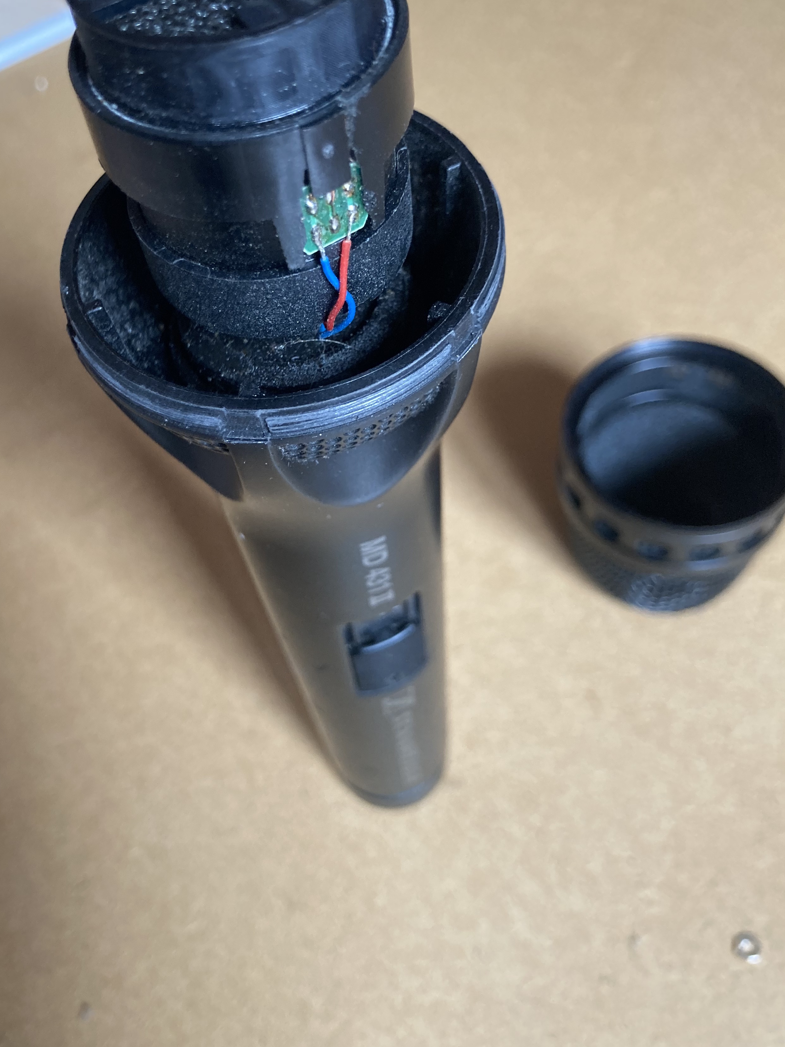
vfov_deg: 53.8
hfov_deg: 41.6
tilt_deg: -54.2
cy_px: 461
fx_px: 1028
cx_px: 321
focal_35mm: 34
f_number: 1.8
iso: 160
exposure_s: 1/60
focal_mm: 3.99
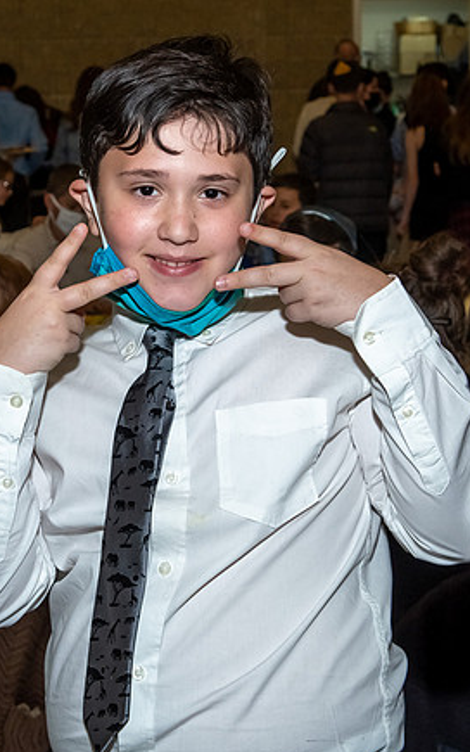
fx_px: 1803
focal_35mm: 88
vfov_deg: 23.5
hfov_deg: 14.8
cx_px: 202
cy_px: 302
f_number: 5.6
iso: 500
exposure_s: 1/250
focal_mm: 31
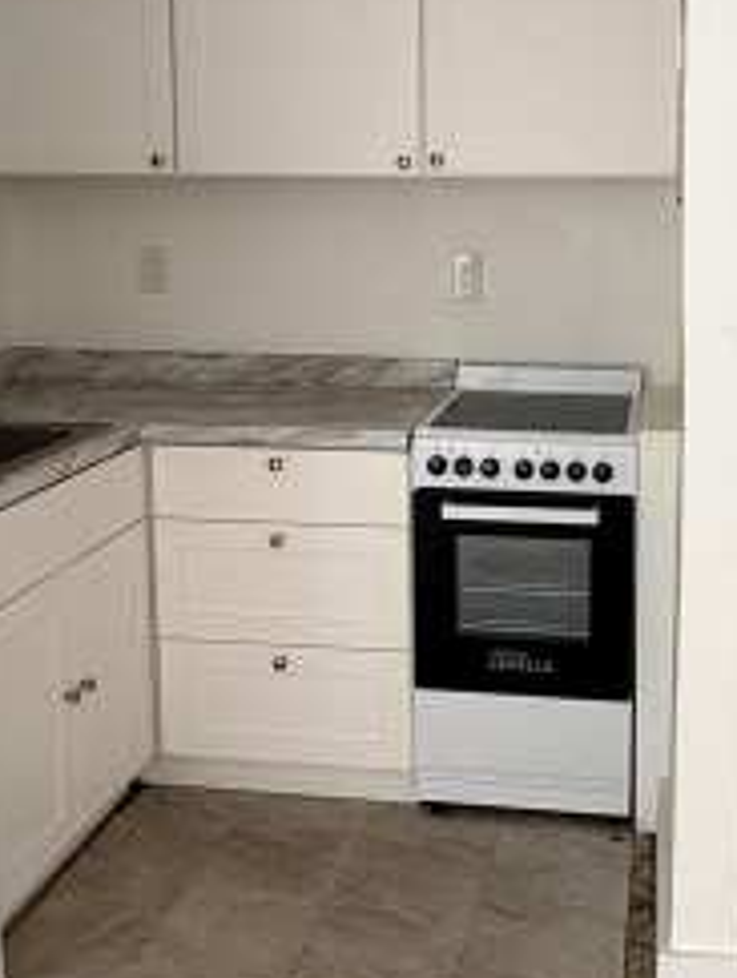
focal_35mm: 46
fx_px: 1302
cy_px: 374
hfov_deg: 31.3
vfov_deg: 40.9
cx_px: 495
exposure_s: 1/99
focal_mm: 2.22
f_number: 2.2
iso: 125
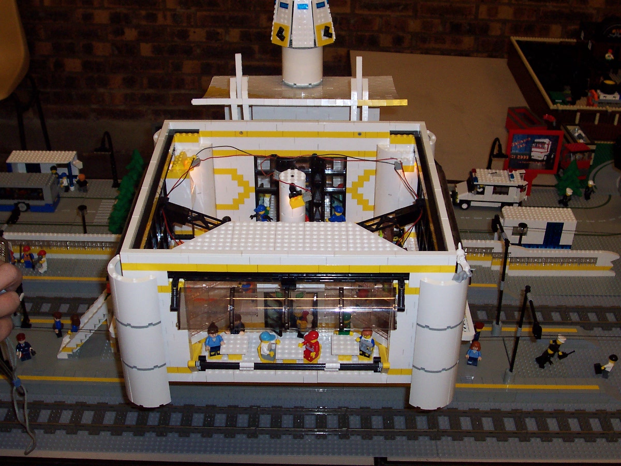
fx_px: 825
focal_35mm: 46
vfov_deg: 31.5
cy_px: 233
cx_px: 310
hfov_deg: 41.2
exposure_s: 1/60
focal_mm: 7
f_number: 3
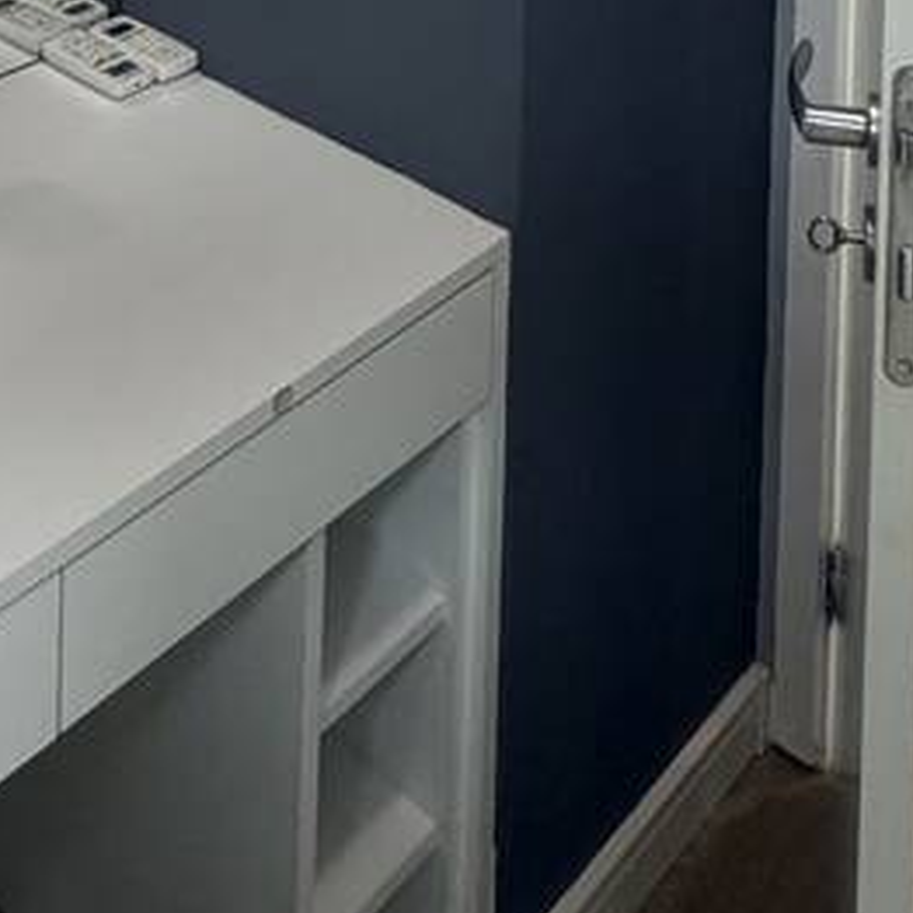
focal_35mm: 51
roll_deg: -1.6
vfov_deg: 23.2
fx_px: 1522
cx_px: 502
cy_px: -606
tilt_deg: -1.5
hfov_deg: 33.4
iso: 250
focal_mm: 2.22
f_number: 2.2
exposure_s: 1/60
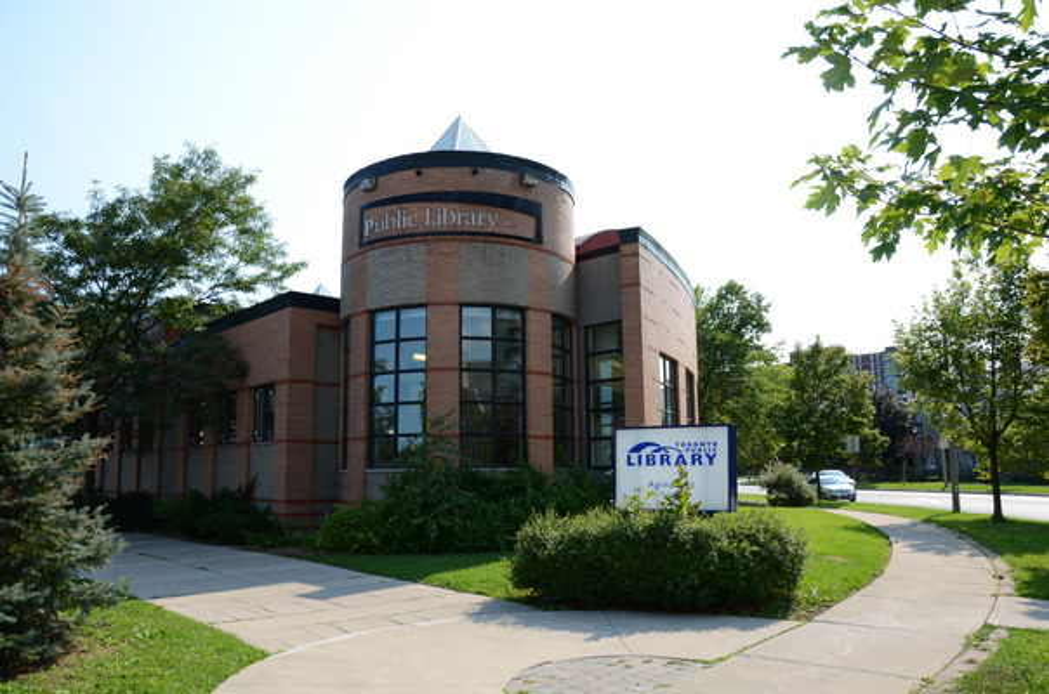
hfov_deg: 67.5
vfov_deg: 47.7
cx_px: 524
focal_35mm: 27
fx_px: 785
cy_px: 347
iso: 100
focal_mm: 18
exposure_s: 1/160
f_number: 8
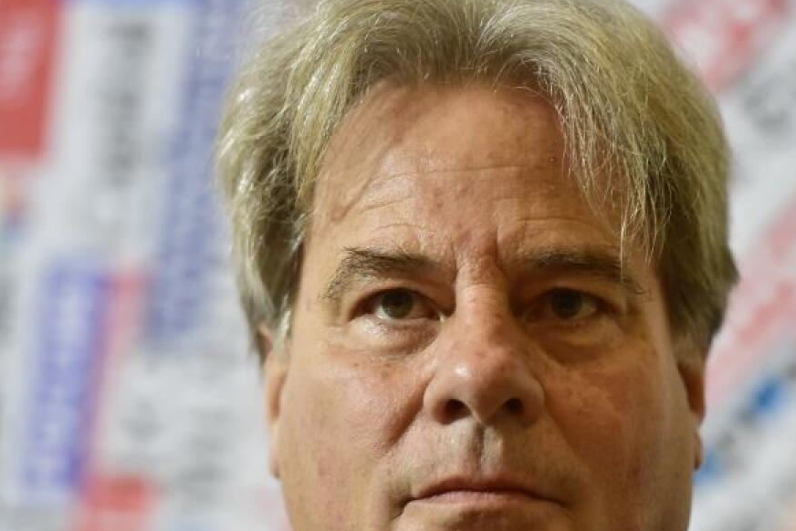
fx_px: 5927
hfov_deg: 7.7
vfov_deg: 5.1
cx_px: 503
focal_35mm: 268
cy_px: 325
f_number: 4
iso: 4000
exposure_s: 1/200
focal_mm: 195
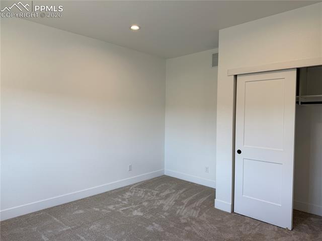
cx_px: 161
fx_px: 223
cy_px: 120
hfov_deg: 71.6
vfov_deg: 56.8
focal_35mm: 24
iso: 64
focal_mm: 6.76
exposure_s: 1/225
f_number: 1.78
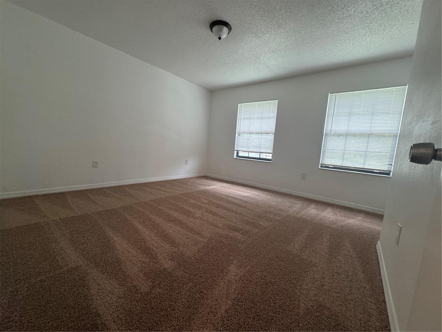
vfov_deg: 85.7
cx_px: 221
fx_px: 179
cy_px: 166
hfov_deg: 102.1
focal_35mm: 14
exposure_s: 1/60
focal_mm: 2.22
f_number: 2.2
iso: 320
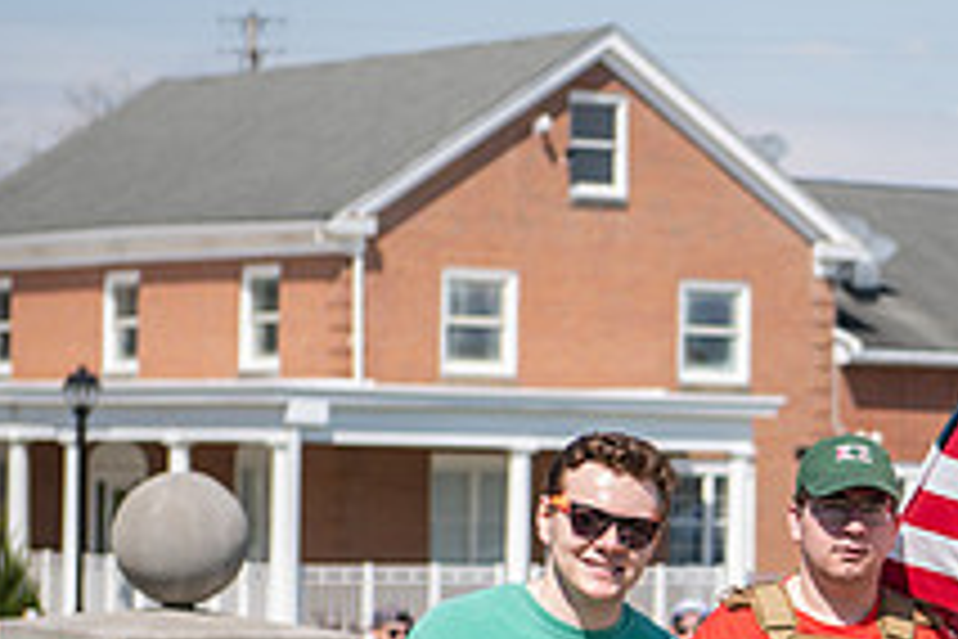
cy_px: 529
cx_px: 1183
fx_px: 5082
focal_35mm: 191
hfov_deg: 10.6
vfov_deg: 7.2
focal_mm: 70
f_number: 4
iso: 100
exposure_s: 1/800
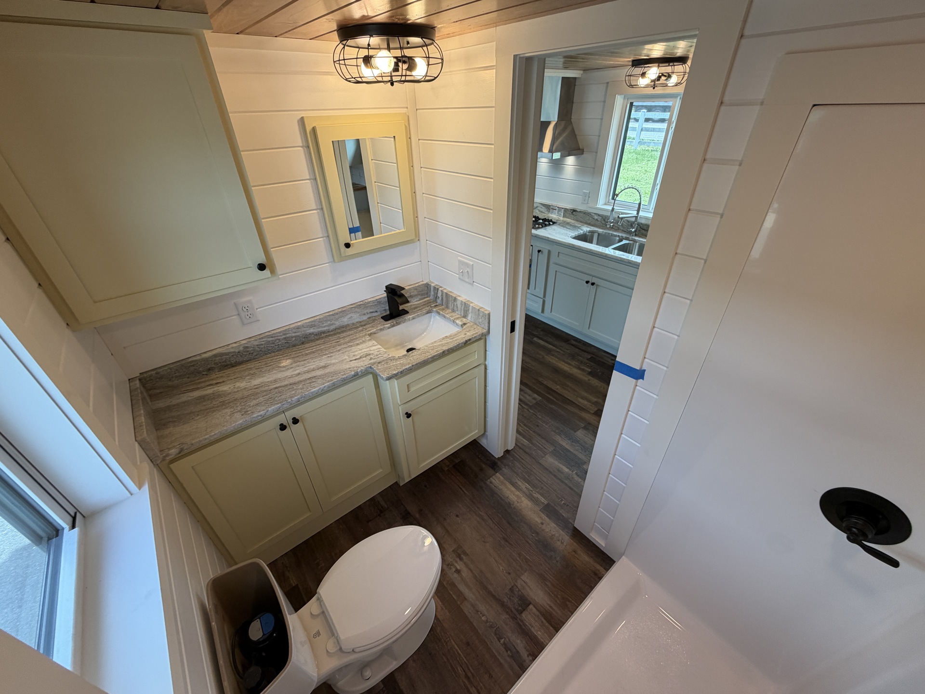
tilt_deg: -33.2
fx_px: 374
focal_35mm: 14
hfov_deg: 102.1
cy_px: 347
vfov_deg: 85.7
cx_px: 462
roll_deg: +1.3
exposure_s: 1/120
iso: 100
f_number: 2.2
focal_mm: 2.22
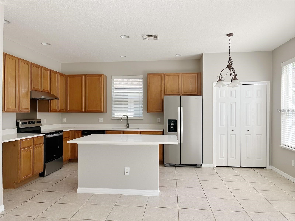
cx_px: 148
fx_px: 222
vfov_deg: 53.1
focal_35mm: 26
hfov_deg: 67.3
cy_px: 110
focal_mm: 5.1
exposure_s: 1/657
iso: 50
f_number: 1.6
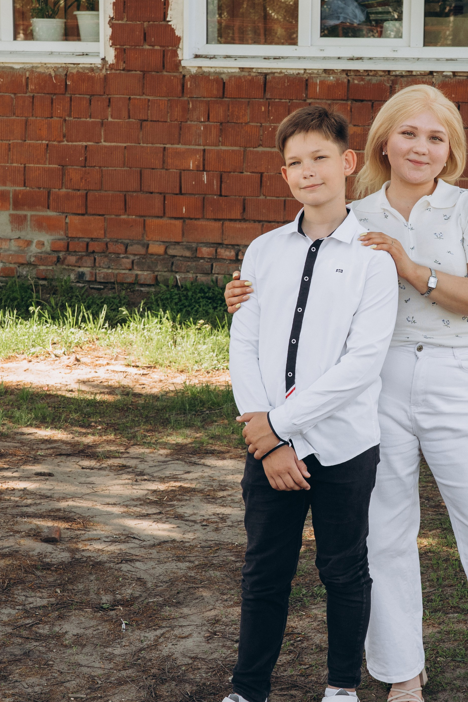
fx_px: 1638
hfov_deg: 16.2
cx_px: 342
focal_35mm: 84
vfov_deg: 24.2
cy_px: 320
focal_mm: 38
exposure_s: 1/250
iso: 500
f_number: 6.3
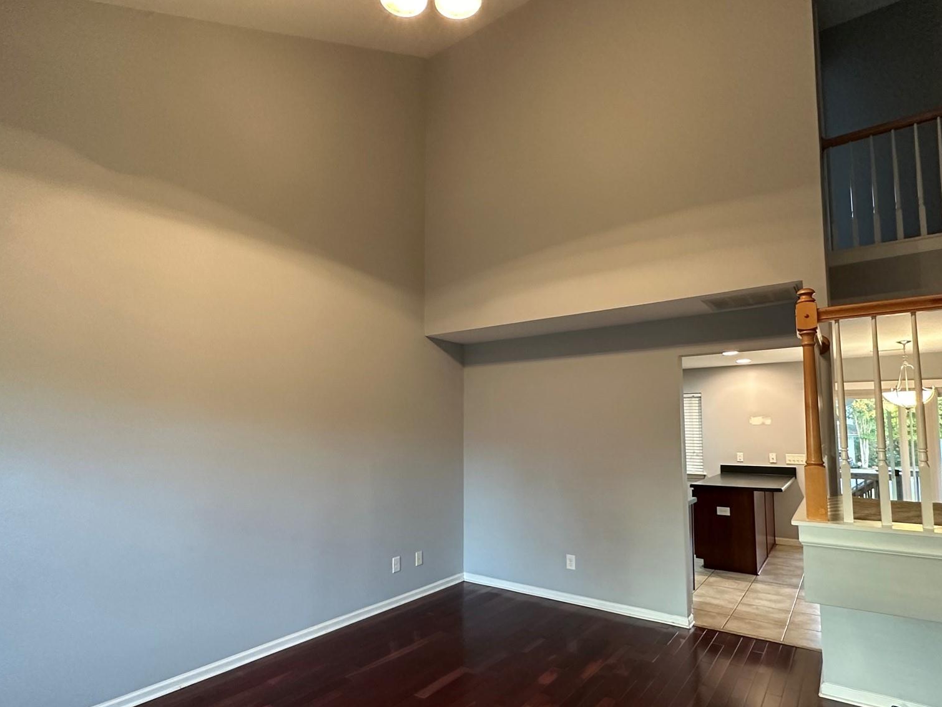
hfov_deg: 84.6
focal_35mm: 19
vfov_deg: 68.5
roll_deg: +0.1
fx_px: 517
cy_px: 388
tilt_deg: +4.1
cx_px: 484
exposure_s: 1/60
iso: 500
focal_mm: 2.22
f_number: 2.2
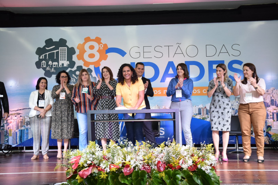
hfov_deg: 49.6
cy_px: 92
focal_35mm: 39
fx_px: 301
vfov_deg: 34.2
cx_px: 139
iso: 1600
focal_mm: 26
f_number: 5
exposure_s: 1/125
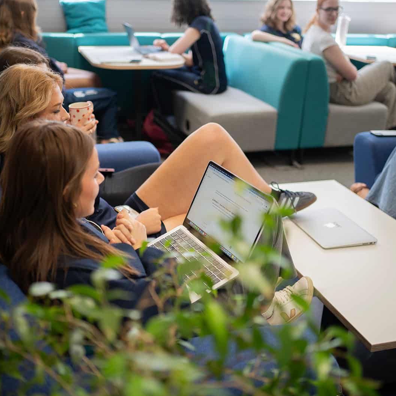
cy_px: 199
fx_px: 582
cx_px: 177
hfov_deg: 37.5
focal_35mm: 45
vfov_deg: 37.6
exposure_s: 1/250
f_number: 1.8
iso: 500
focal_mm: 35
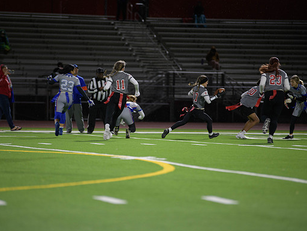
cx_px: 151
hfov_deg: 9.6
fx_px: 1836
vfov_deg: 7.2
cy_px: 116
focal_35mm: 207
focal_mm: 190
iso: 1000
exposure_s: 1/200
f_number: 2.8
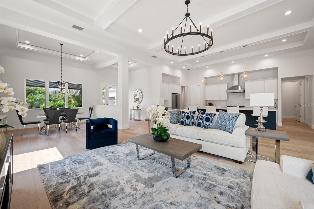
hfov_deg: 104.3
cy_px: 104
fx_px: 122
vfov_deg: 81.1
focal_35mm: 14
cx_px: 157
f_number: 10
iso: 800
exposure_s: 1/40
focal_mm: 14
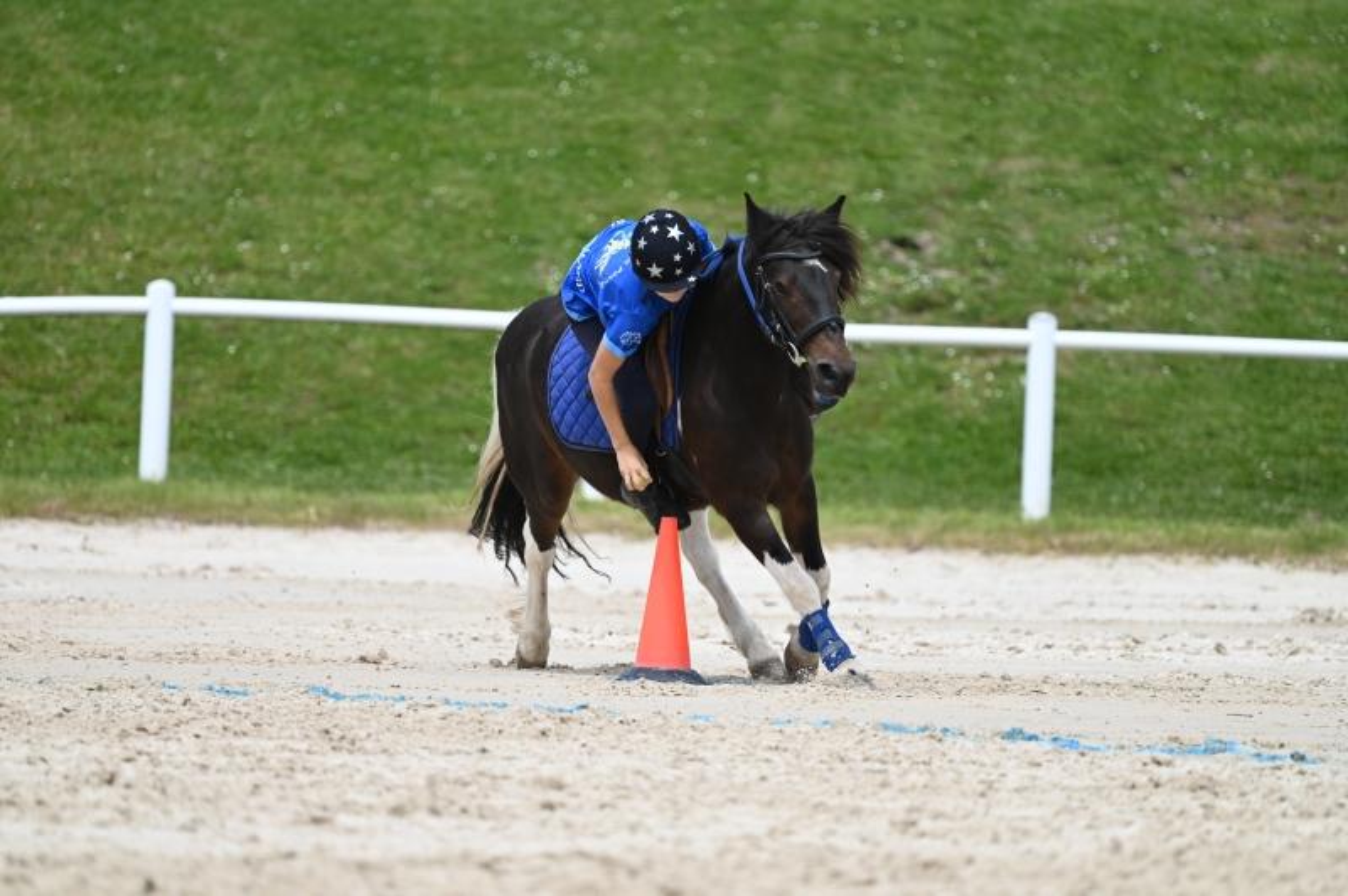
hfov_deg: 5.2
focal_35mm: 400
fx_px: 14965
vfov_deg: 3.4
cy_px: 448
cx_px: 674
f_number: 5.6
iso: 280
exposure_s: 1/1250
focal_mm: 400
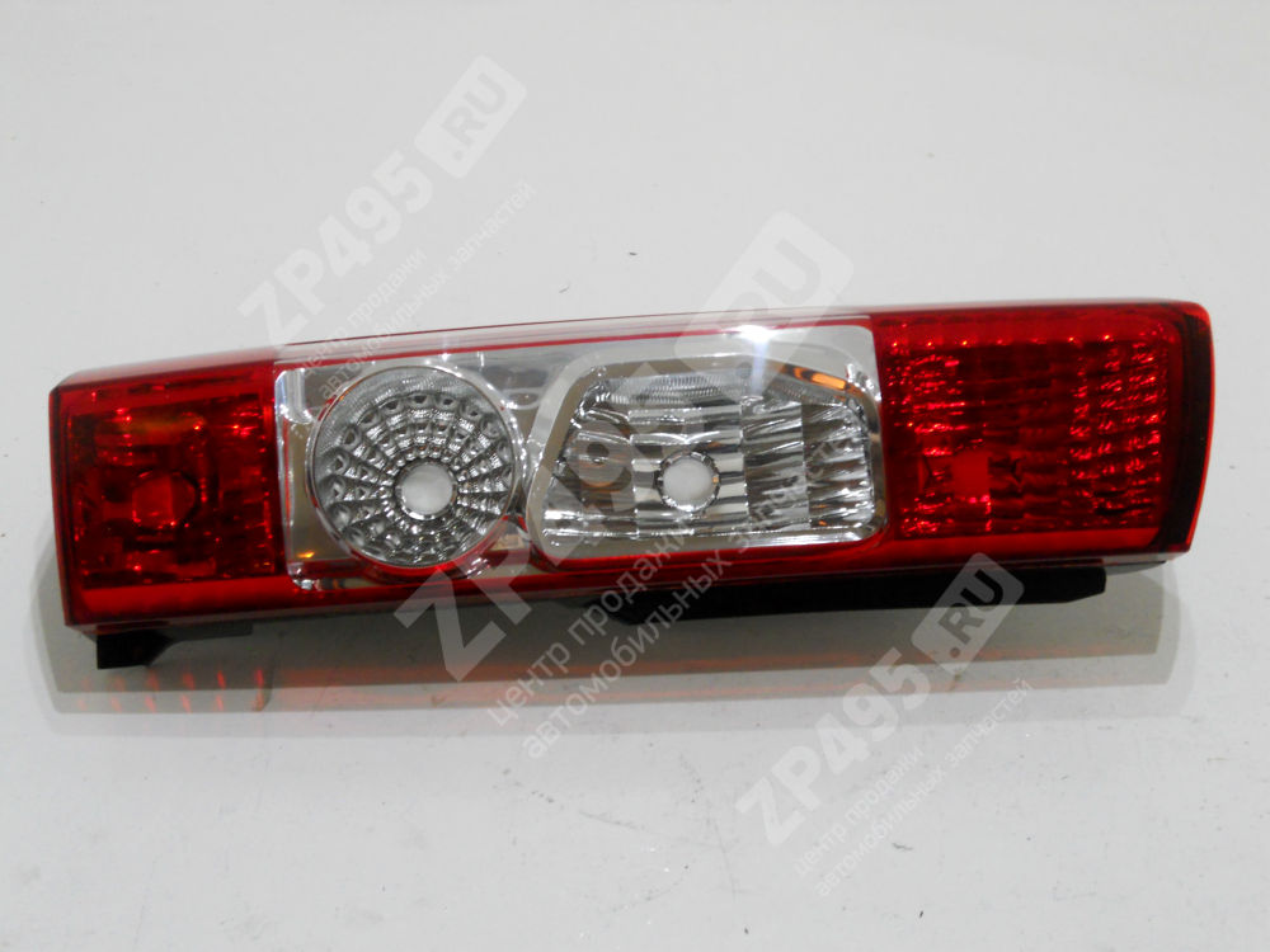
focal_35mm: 54
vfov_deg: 27.0
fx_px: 1981
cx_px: 635
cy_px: 476
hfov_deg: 35.5
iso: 250
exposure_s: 1/30
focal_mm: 9.8
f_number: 4.8
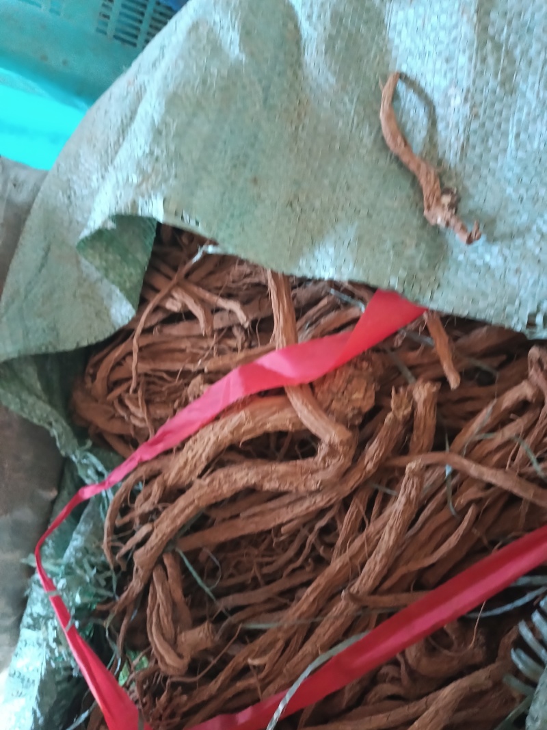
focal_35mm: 27
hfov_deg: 51.3
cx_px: 274
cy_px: 365
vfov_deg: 65.3
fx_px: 569
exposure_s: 1/100
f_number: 1.8
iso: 1632
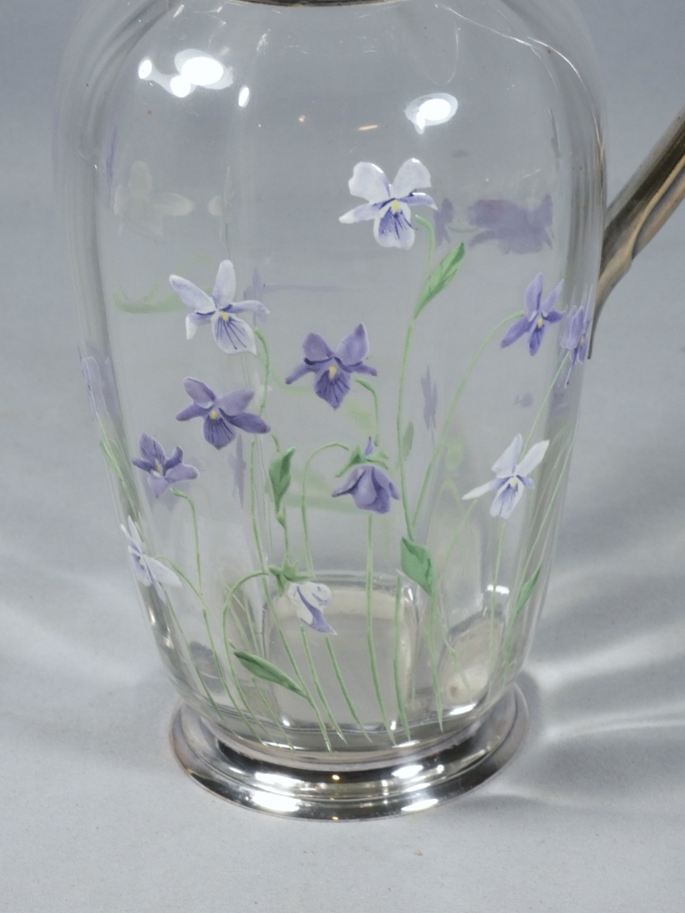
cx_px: 342
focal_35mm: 138
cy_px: 456
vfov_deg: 14.3
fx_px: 3641
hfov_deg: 10.7
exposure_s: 1/125
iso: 400
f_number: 5.3
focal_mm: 24.7
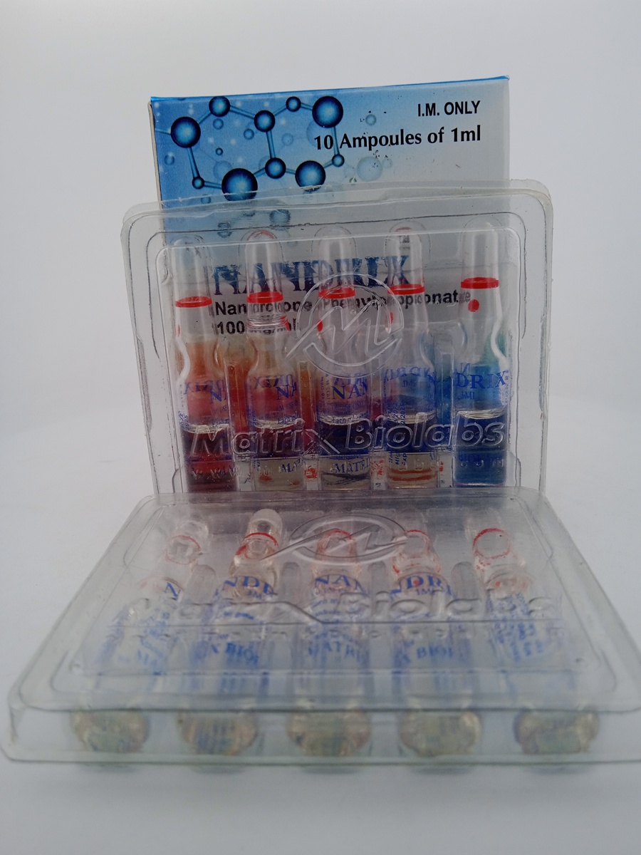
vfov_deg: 63.4
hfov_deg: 49.7
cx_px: 320
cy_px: 428
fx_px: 691
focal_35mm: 28
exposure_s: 1/148
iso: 112
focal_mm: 3.43
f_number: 2.2
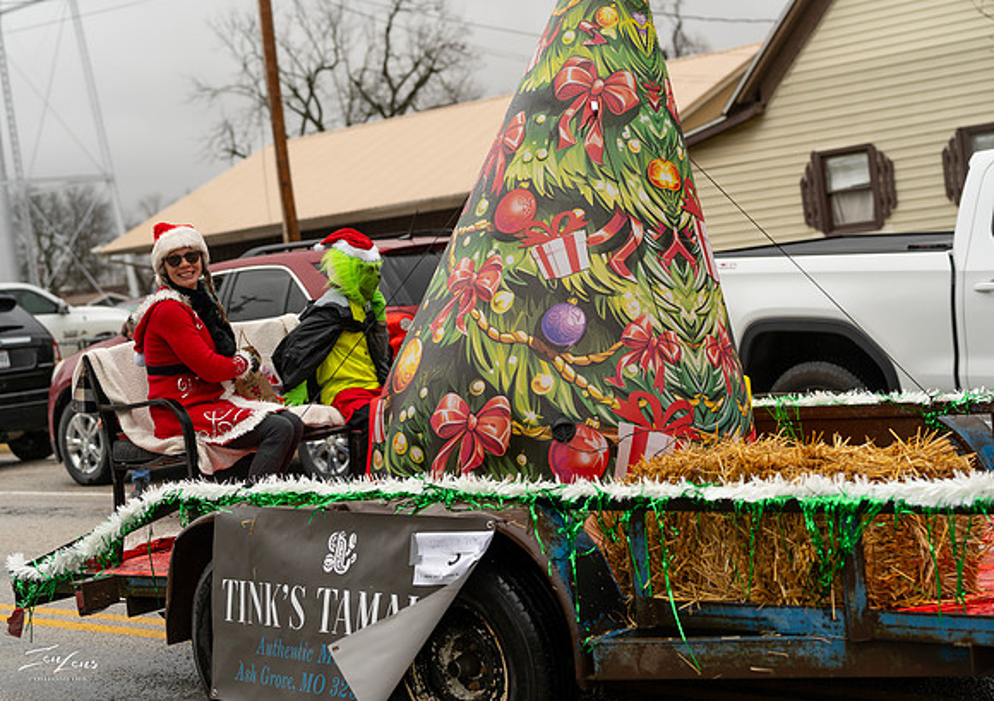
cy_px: 351
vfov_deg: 21.4
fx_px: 1852
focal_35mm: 66
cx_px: 526
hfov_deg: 30.0
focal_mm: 53
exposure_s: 1/640
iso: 160
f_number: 2.8
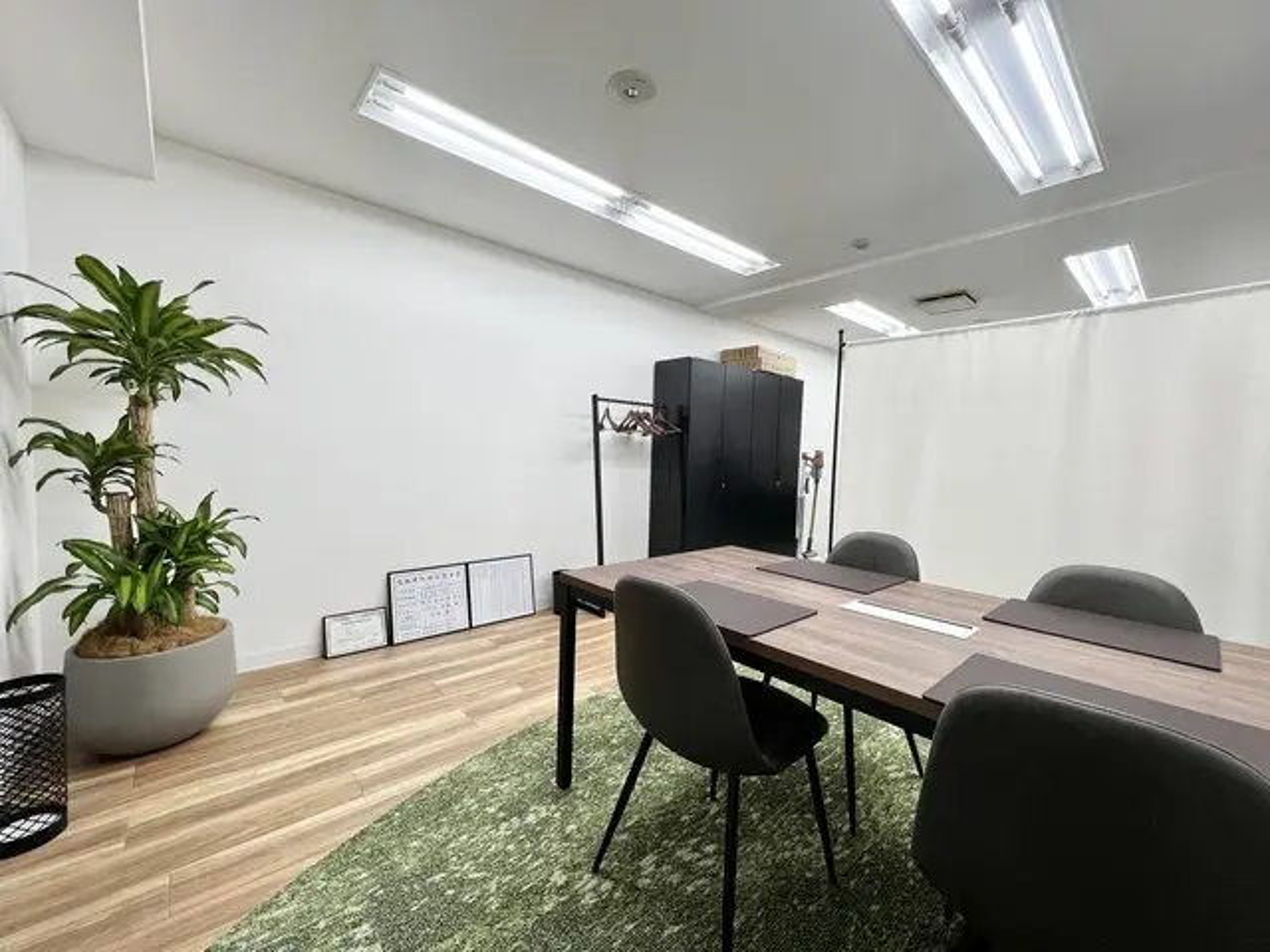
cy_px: 476
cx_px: 635
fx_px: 477
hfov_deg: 106.2
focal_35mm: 13
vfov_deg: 89.9
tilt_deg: -2.7
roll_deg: -1.3
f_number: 1.8
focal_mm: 1.57
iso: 50
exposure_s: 1/100
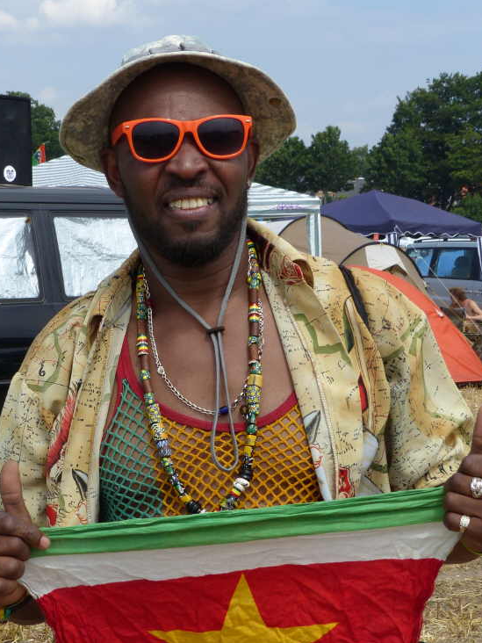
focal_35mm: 71
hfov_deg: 20.7
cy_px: 431
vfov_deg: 27.2
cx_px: 205
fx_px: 1318
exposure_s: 1/1000
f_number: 4
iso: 100
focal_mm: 9.4
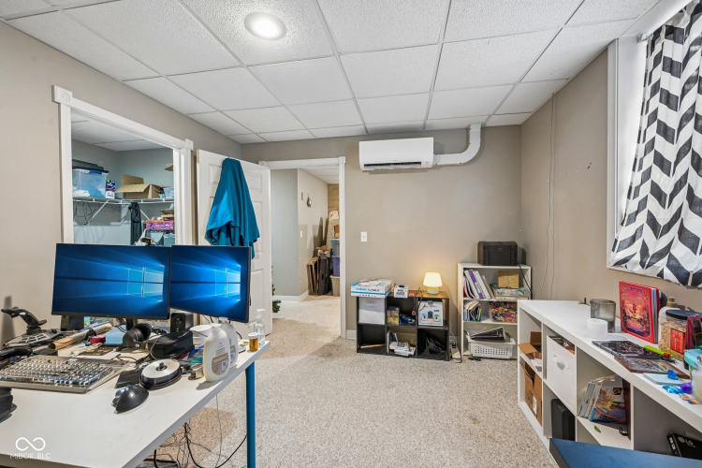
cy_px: 234
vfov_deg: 77.3
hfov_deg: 100.4
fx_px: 292
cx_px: 351
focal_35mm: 15
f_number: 8
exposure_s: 1/2.5
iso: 400
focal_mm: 15
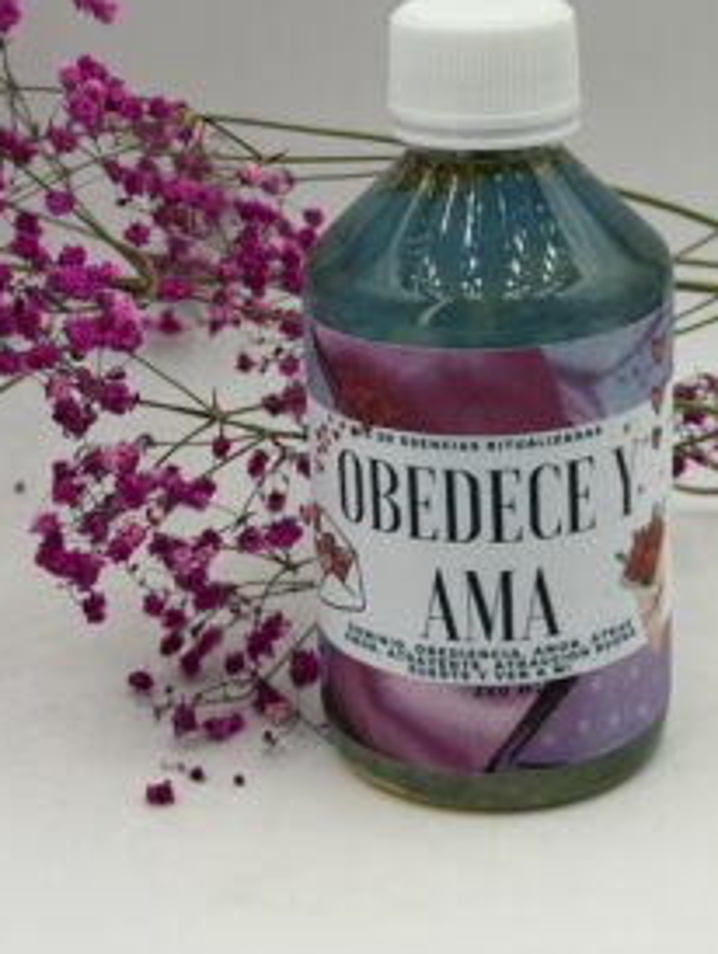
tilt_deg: -16.3
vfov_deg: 27.6
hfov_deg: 21.0
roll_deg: +0.5
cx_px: 394
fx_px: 1933
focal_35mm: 70
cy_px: 303
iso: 64
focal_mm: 6.76
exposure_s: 1/3704
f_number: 1.78
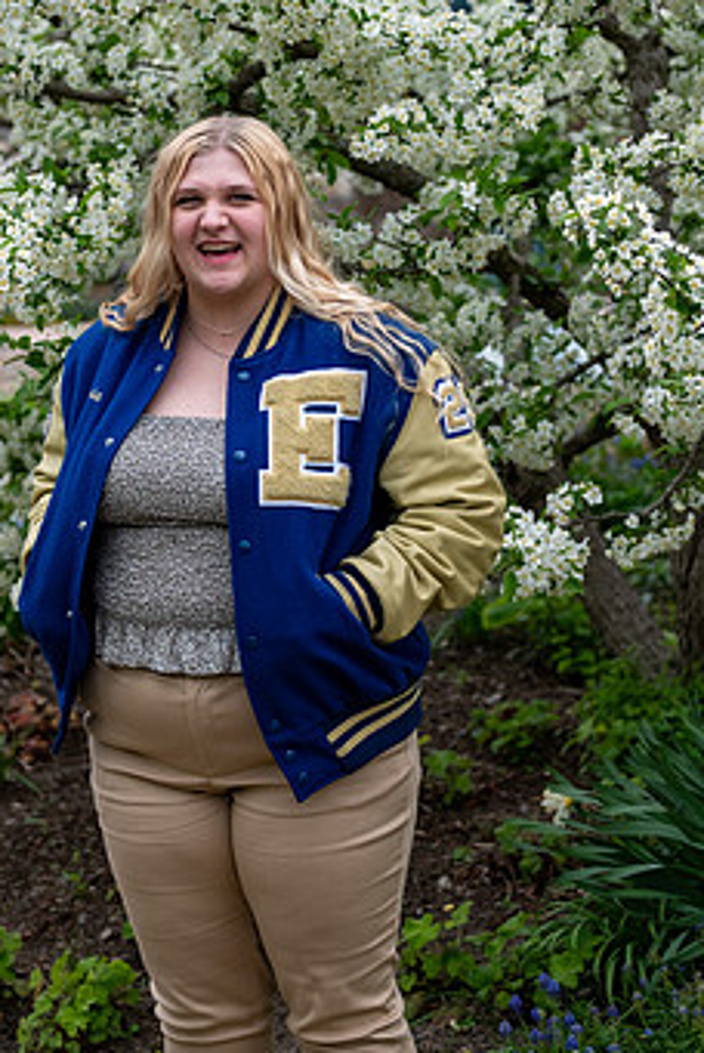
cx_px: 281
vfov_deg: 17.6
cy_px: 377
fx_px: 3396
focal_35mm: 116
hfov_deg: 11.8
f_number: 2.8
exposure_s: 1/500
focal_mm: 58.7
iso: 250
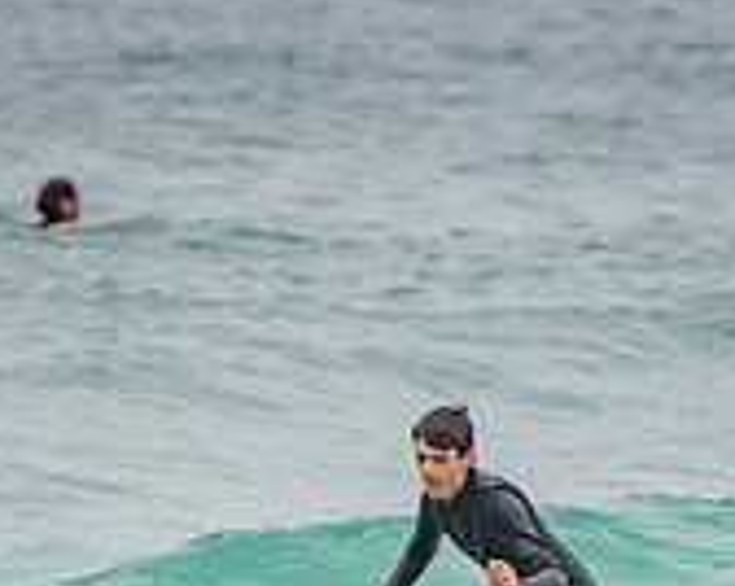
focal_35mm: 1900
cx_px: 477
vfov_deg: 0.8
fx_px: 41283
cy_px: 820
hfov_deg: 1.0
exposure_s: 1/1600
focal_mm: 390
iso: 280
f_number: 5.6
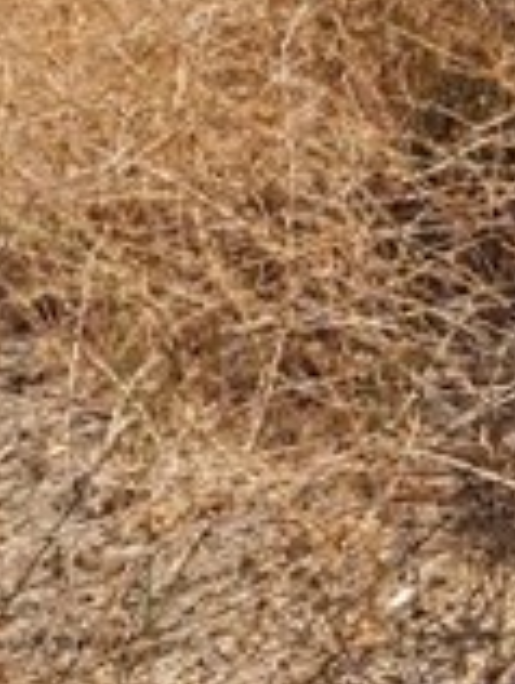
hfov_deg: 10.4
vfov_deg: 17.0
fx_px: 1721
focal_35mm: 87
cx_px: 1645
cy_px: -660
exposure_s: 1/200
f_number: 22
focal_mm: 14
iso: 500
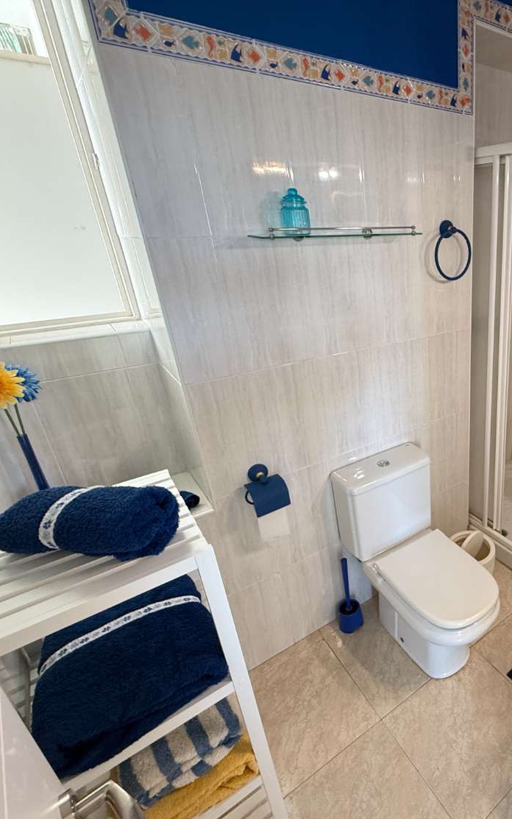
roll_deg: +0.5
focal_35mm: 20
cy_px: 413
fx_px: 446
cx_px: 457
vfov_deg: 85.1
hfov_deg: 52.7
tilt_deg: -23.6
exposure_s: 1/50
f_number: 2.2
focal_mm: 2.22
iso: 250
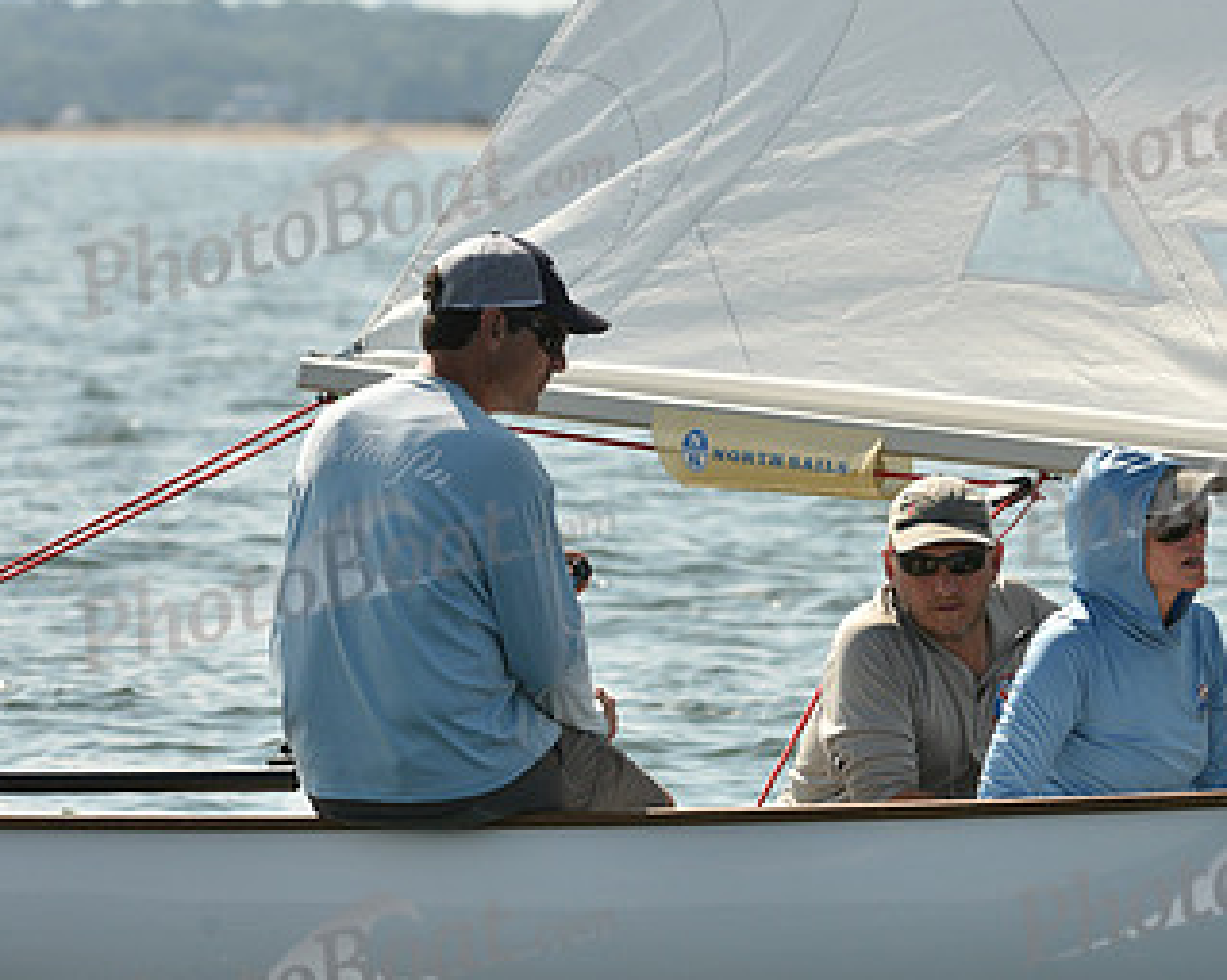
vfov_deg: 4.5
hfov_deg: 5.7
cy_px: 721
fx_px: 12379
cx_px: 819
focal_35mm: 341
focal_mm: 200
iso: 250
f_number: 7.1
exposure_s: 1/1000
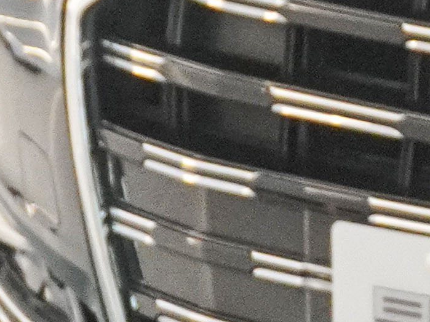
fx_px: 5690
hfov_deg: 4.2
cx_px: 1230
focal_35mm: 458
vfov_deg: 3.2
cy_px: -44
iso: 2000
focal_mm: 37
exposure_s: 1/80
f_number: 6.3
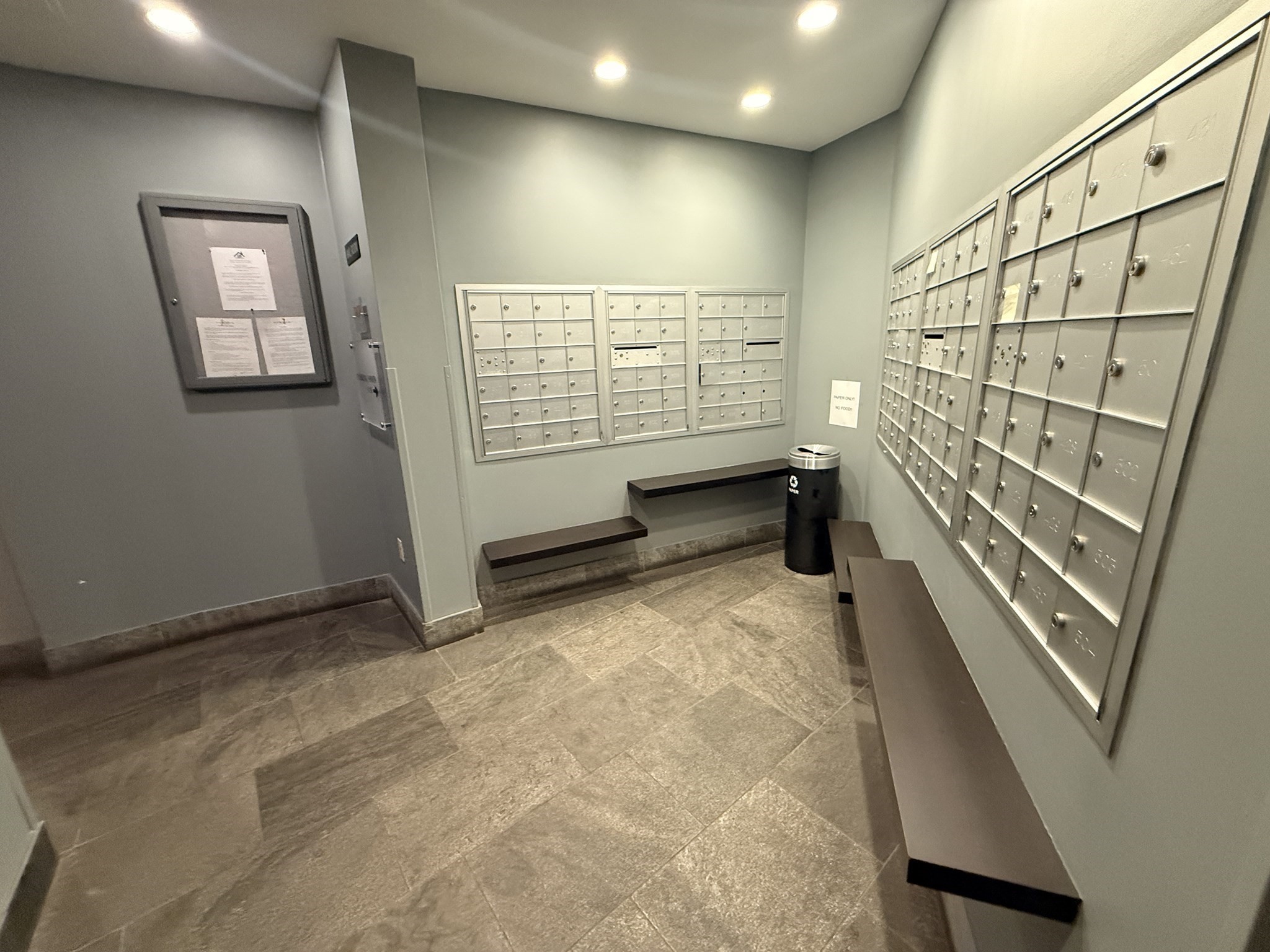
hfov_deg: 102.1
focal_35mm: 14
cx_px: 635
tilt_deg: -13.8
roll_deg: +1.8
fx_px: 514
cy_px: 476
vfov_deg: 85.7
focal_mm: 2.22
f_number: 2.2
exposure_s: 1/60
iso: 640
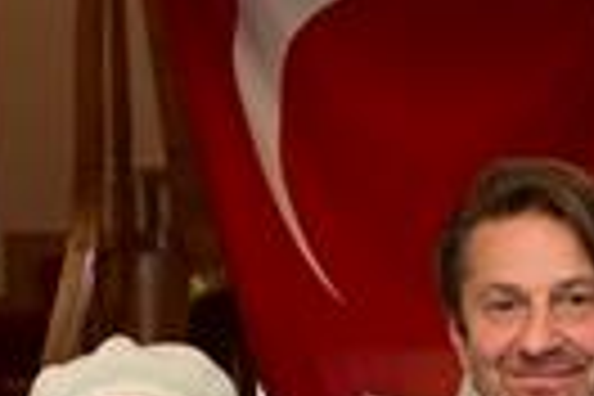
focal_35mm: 218
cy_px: 763
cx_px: 261
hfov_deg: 9.4
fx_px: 3597
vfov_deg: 6.2
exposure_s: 1/60
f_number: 6.3
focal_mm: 36
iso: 1000
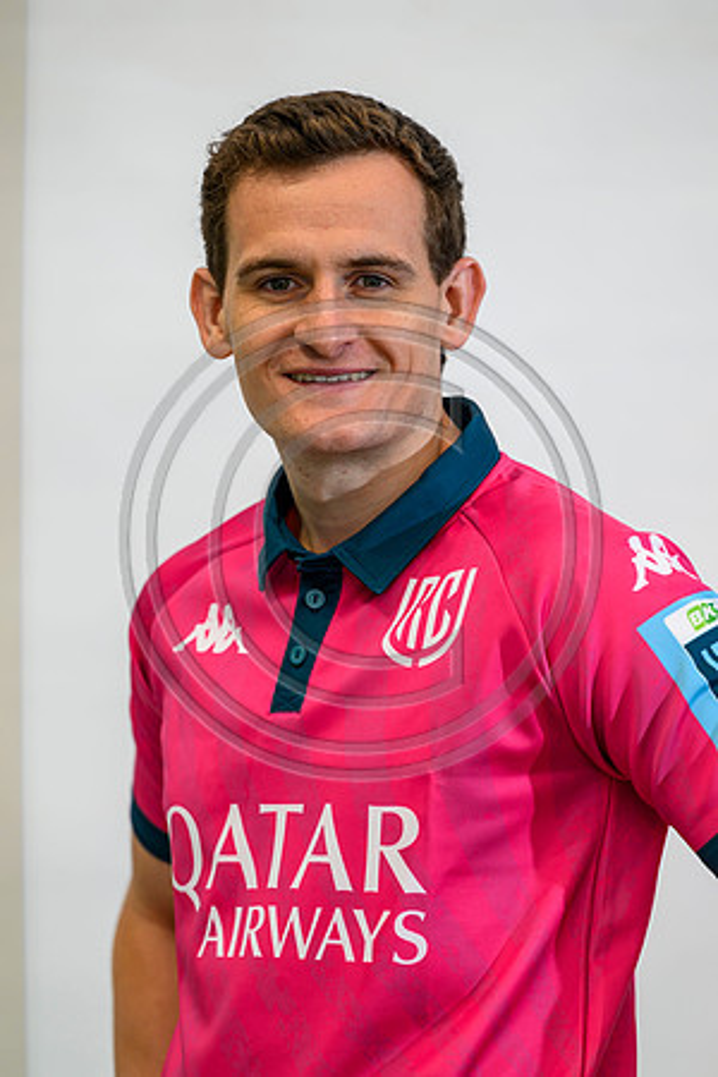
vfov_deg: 10.8
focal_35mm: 190
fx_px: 5684
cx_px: 359
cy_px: 538
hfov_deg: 7.2
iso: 400
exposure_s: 1/250
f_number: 4
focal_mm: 190
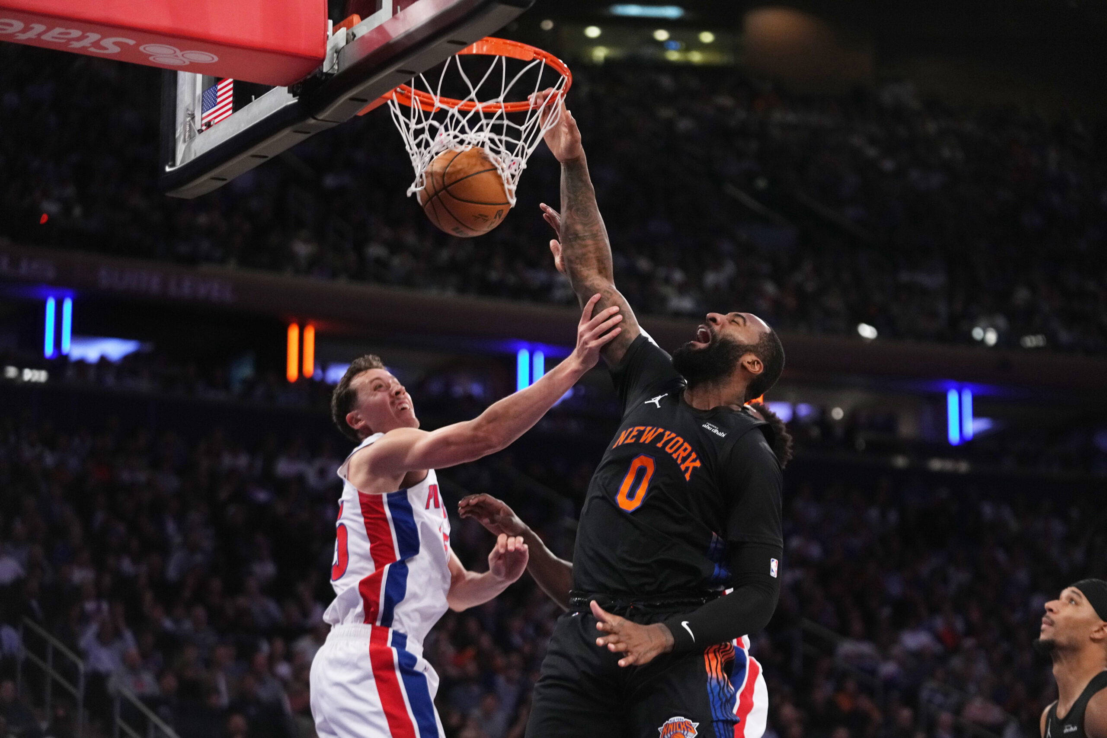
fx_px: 2921
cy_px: 369
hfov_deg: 21.5
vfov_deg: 14.4
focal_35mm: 95
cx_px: 554
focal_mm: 95
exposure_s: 1/1250
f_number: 2.8
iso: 3200
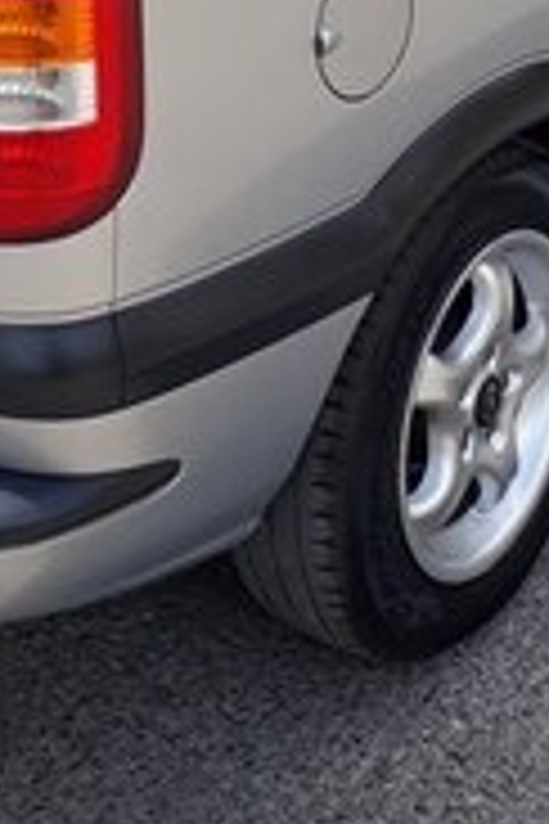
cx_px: 356
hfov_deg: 17.9
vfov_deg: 24.6
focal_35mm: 76
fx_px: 1738
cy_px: -108
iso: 40
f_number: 1.9
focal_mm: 3.6
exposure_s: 1/412
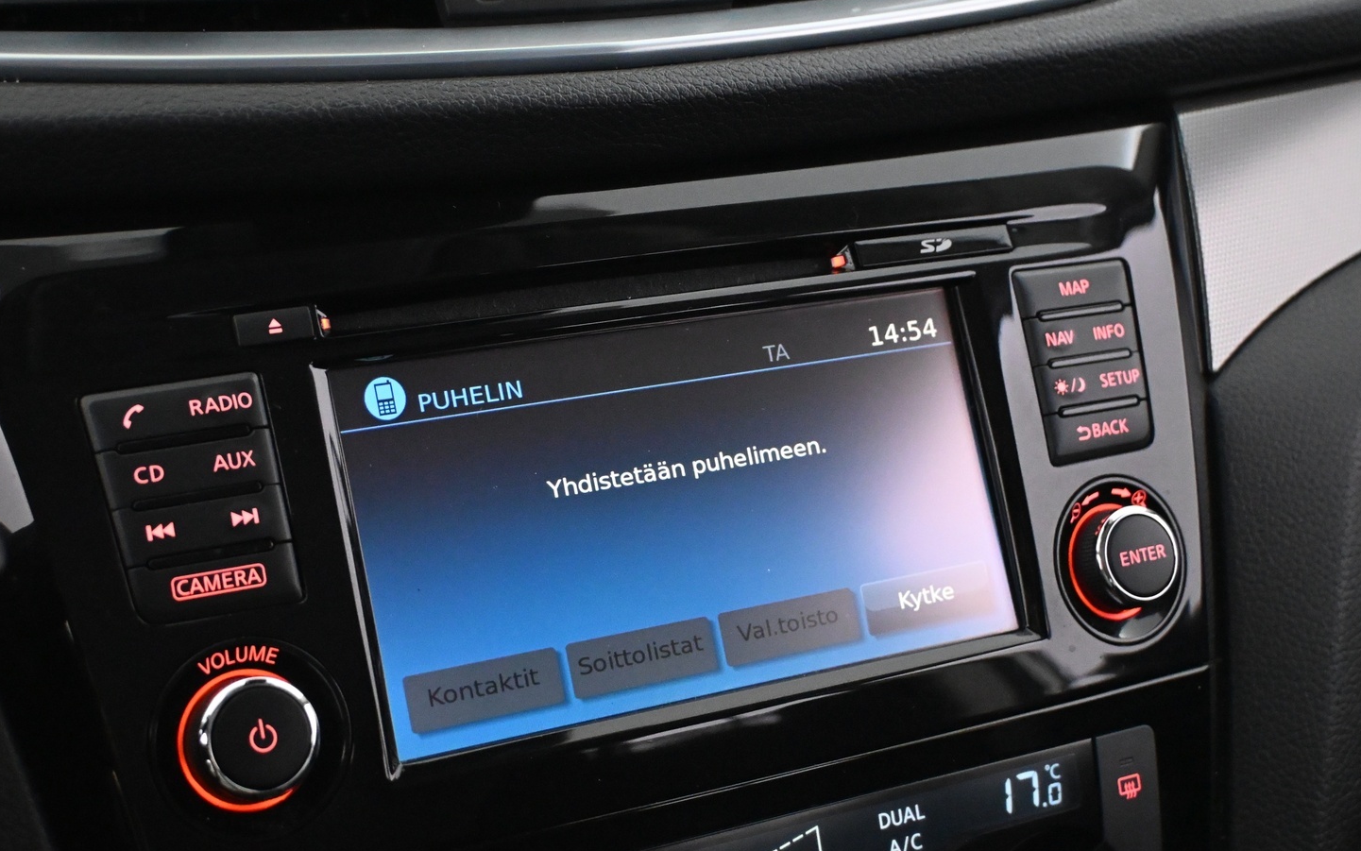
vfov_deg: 23.2
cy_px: 442
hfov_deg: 36.3
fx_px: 2072
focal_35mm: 56
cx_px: 621
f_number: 5
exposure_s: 1/60
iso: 7200
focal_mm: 32.5
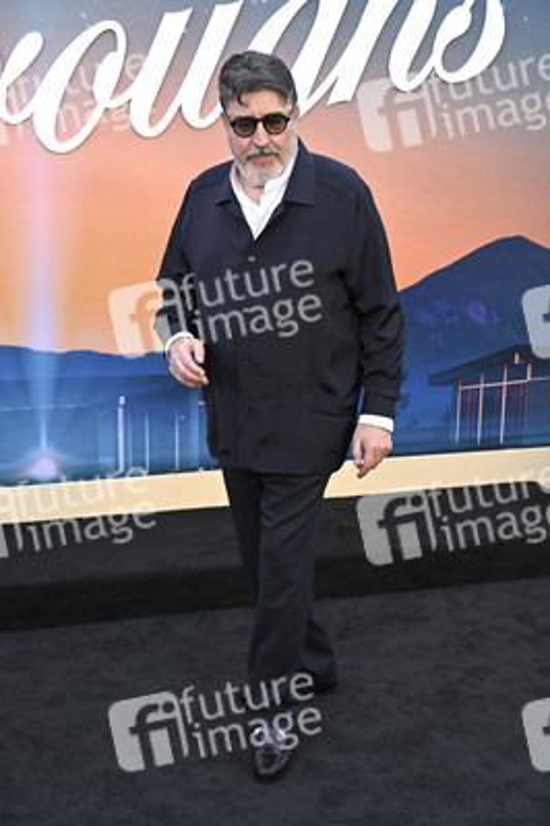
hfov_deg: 26.9
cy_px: 413
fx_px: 1148
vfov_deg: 39.6
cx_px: 275
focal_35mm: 50
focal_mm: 50
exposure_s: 1/320
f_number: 7.1
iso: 640
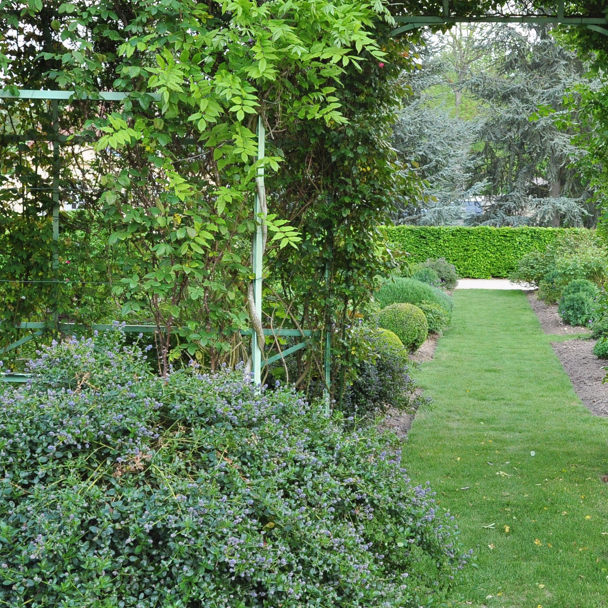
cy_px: 274
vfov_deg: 28.6
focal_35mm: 60
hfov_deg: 28.2
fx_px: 1192
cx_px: 446
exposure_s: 1/100
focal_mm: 20
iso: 400
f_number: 9
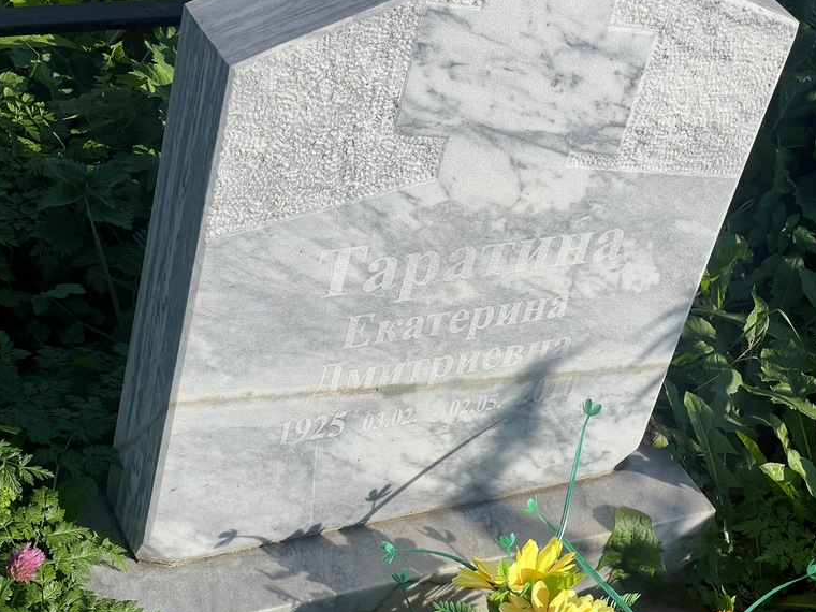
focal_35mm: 81
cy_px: 311
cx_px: 426
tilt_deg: -35.8
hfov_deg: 24.1
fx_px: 1909
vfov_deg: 18.2
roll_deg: -14.0
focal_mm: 9
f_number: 2.8
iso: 32
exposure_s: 1/1096
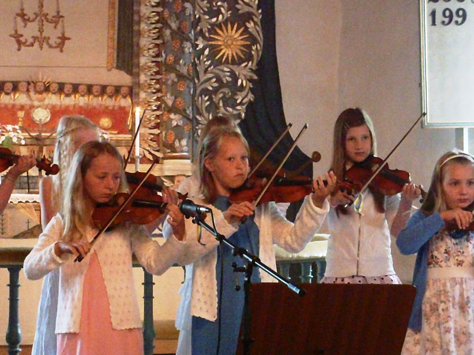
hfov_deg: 19.3
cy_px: 178
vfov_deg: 14.5
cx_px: 237
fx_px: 1397
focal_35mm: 102
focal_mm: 18.2
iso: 2500
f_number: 5.1
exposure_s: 1/50
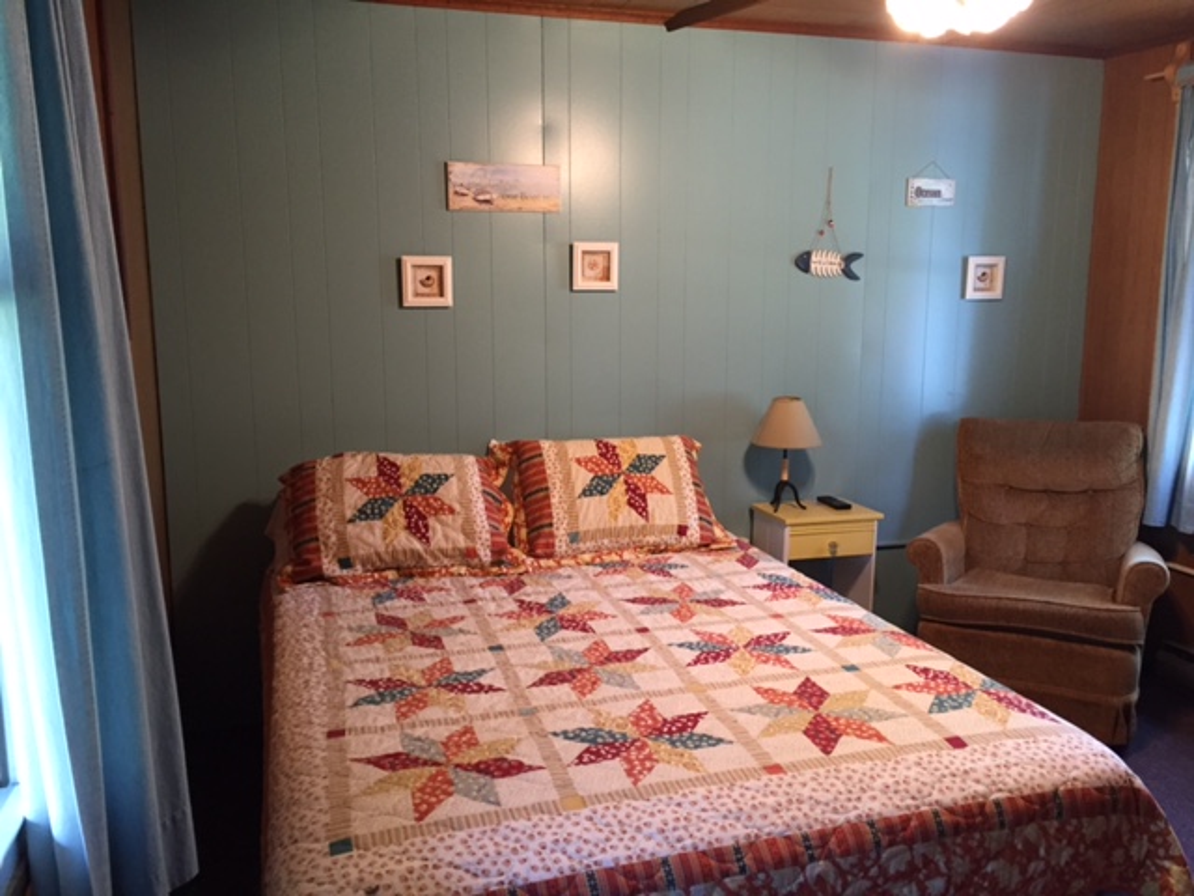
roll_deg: -0.4
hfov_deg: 61.7
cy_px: 448
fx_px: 1000
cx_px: 597
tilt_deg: -8.5
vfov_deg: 48.2
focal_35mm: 29
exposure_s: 1/30
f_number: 2.2
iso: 160
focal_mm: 4.15
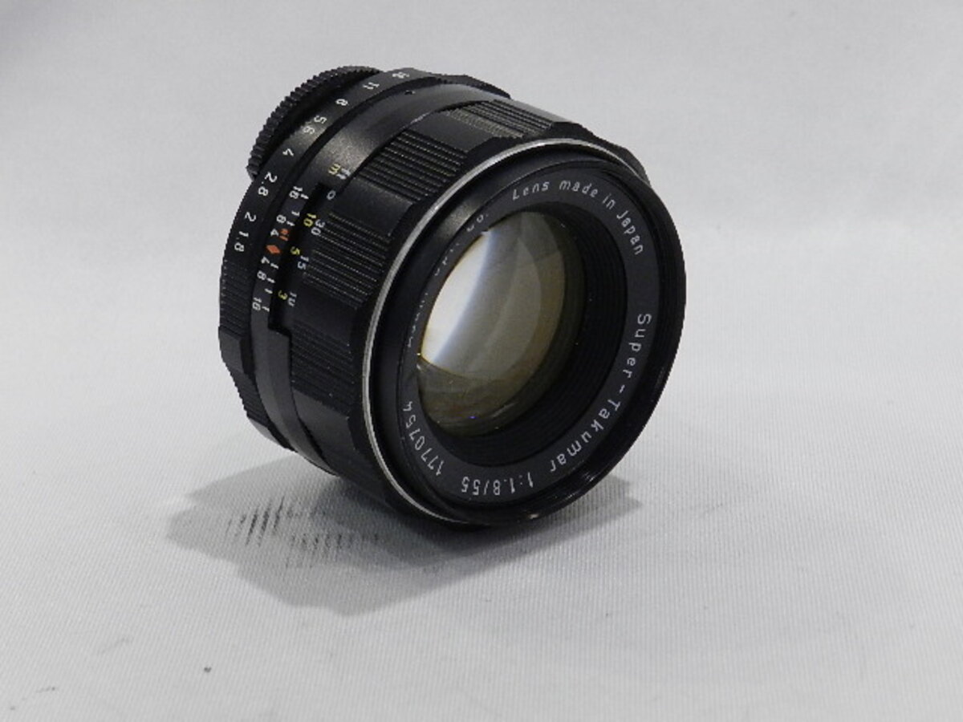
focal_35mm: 84
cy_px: 361
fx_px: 2337
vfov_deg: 17.6
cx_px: 482
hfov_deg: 23.3
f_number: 4.4
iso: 800
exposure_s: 1/100
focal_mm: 14.9
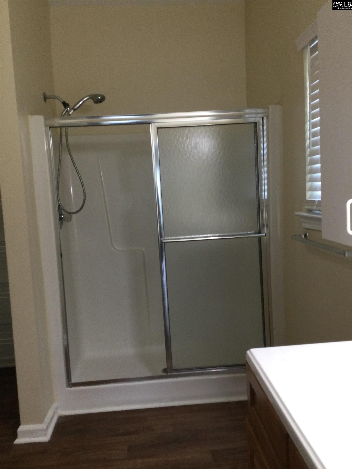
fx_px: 420
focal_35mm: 31
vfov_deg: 58.4
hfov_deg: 45.4
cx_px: 176
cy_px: 234
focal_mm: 3.3
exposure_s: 1/30
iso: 80
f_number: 2.4
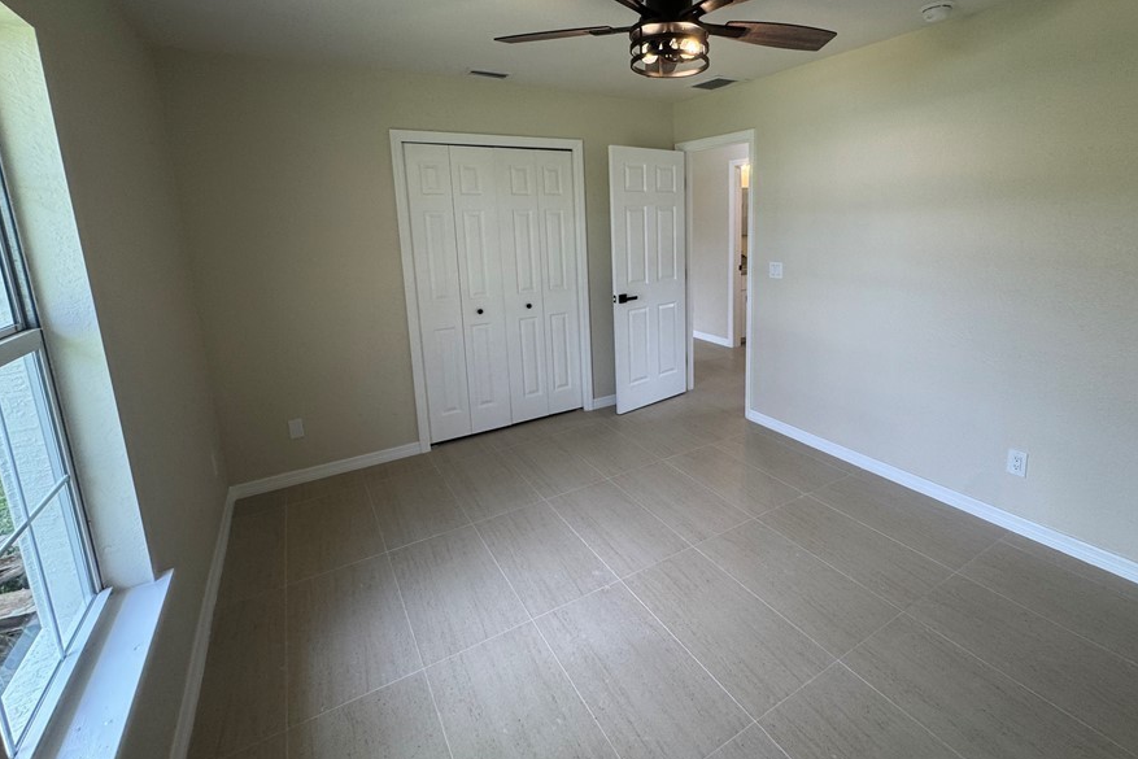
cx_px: 641
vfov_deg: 69.9
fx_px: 537
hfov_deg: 92.8
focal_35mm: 17
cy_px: 310
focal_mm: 2.22
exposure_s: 1/120
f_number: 2.2
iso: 125
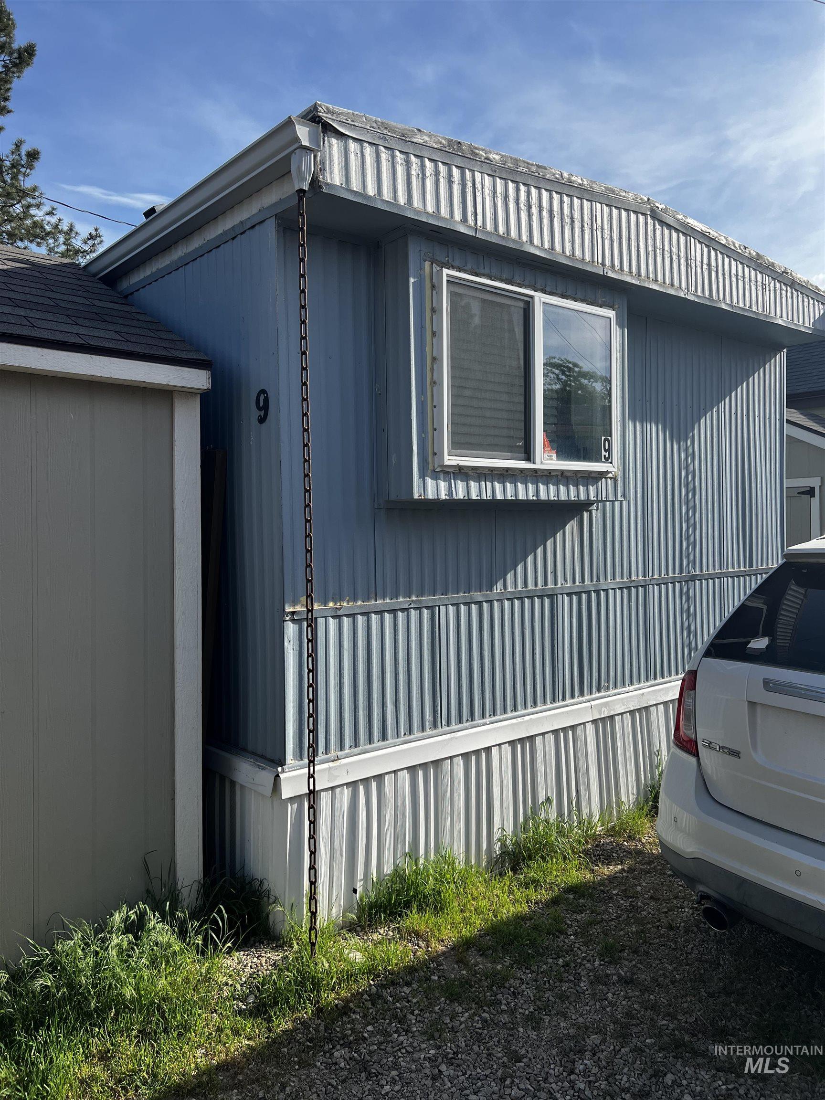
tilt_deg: -0.2
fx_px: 826
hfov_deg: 53.1
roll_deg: +0.3
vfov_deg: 67.3
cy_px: 550
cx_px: 412
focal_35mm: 26
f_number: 1.5
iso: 50
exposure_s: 1/3257
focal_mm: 5.7
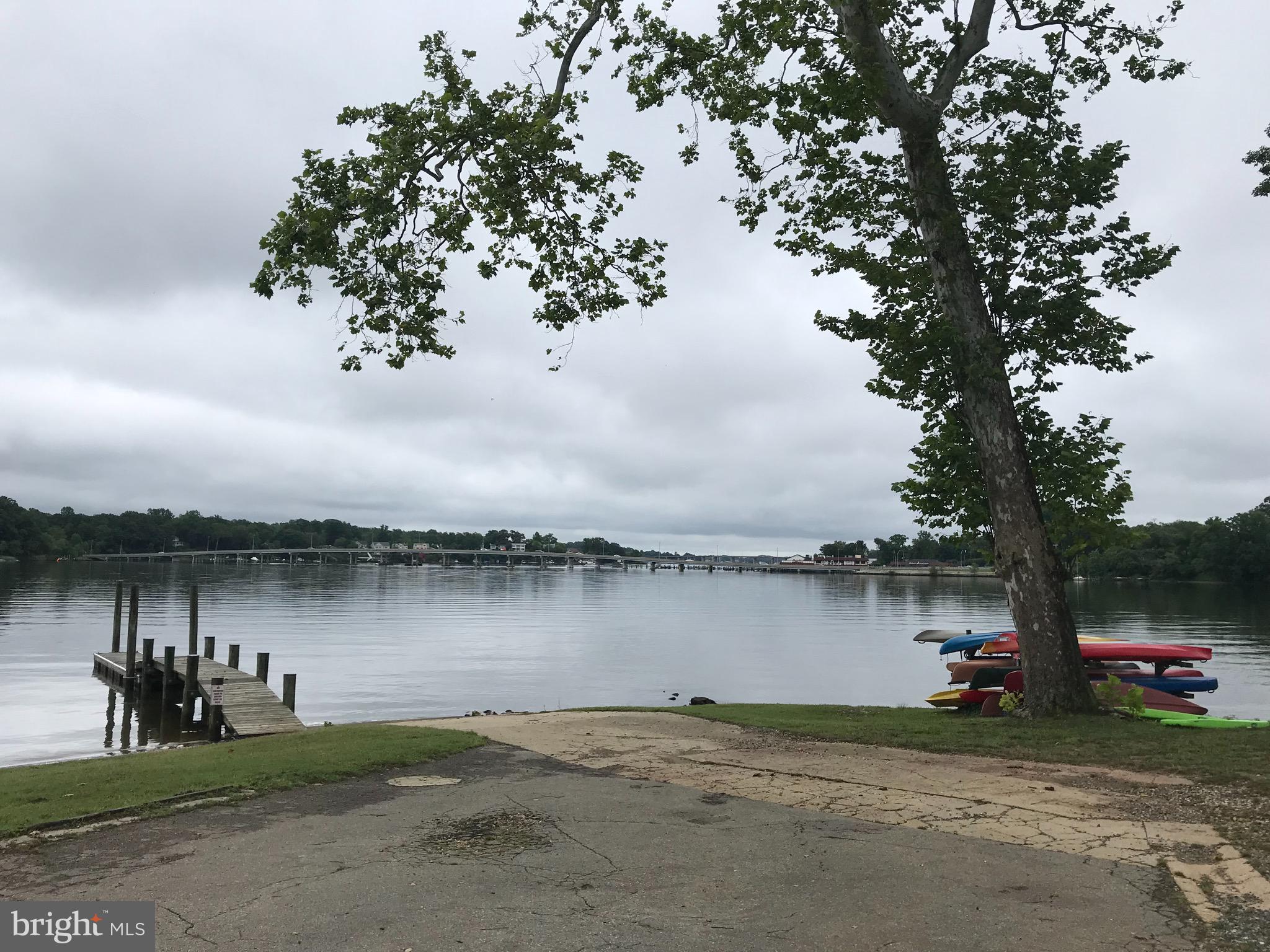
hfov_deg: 63.4
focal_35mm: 28
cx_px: 635
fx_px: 1027
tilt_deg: +5.5
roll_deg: -1.2
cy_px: 476
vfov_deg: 49.7
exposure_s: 1/2457
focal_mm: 3.99
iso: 20
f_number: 1.8
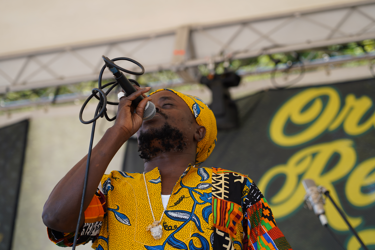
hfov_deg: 19.5
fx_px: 1094
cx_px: 188
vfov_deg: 13.0
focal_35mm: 105
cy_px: 125
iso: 100
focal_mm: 105
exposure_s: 1/200
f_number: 4.5
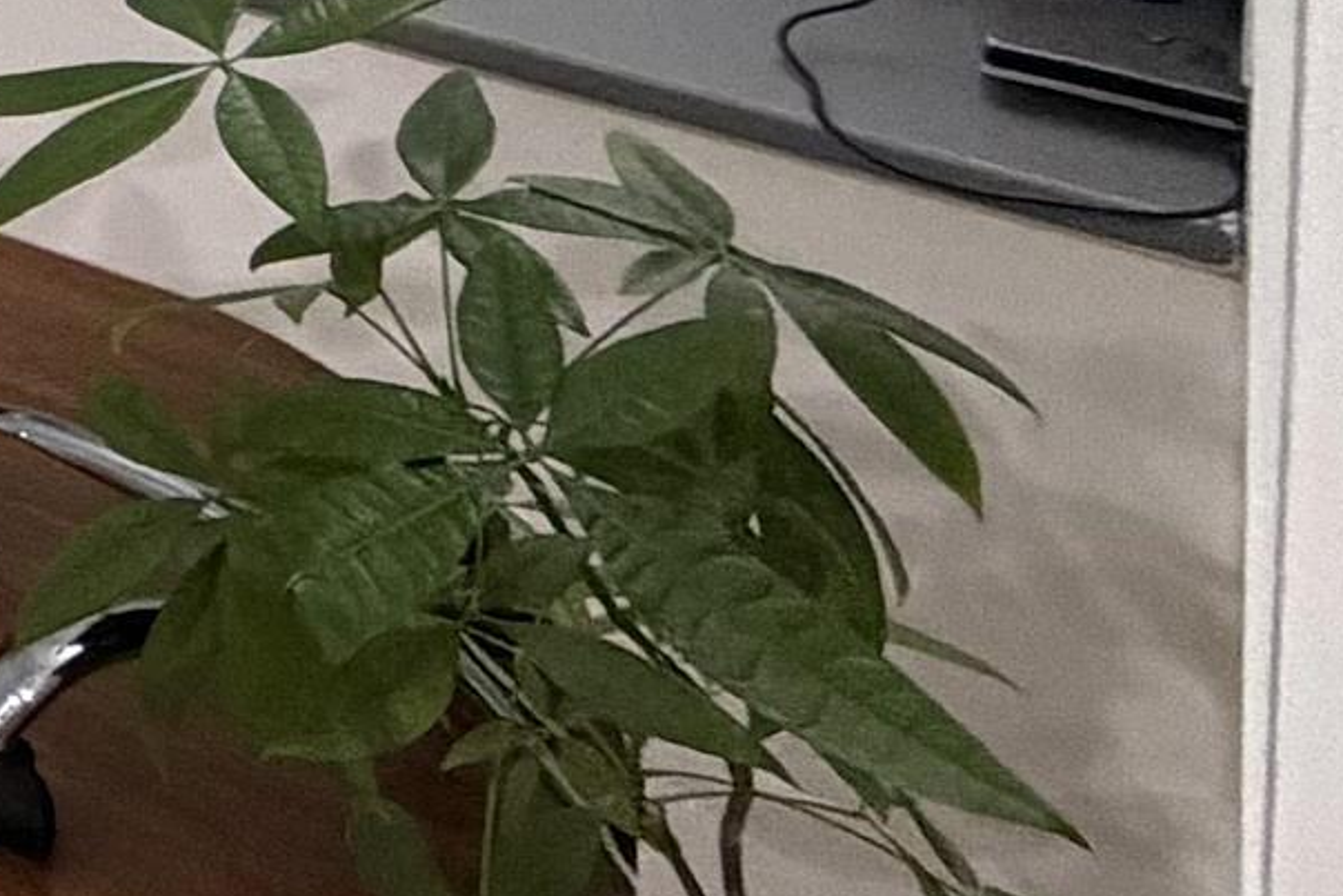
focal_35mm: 74
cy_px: -1189
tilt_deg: -2.0
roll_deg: +0.7
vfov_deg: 13.8
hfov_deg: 14.2
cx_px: -2061
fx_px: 2761
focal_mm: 2.22
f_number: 2.2
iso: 320
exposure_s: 1/60
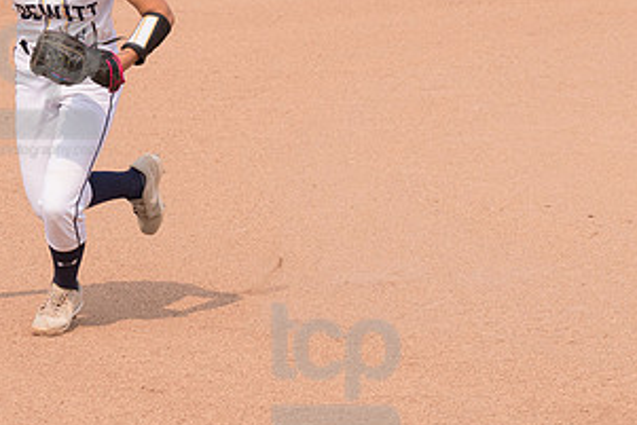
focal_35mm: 231
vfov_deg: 5.9
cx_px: 36
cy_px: 82
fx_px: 4089
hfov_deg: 8.9
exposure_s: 1/1600
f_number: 5.6
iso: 320
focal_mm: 80
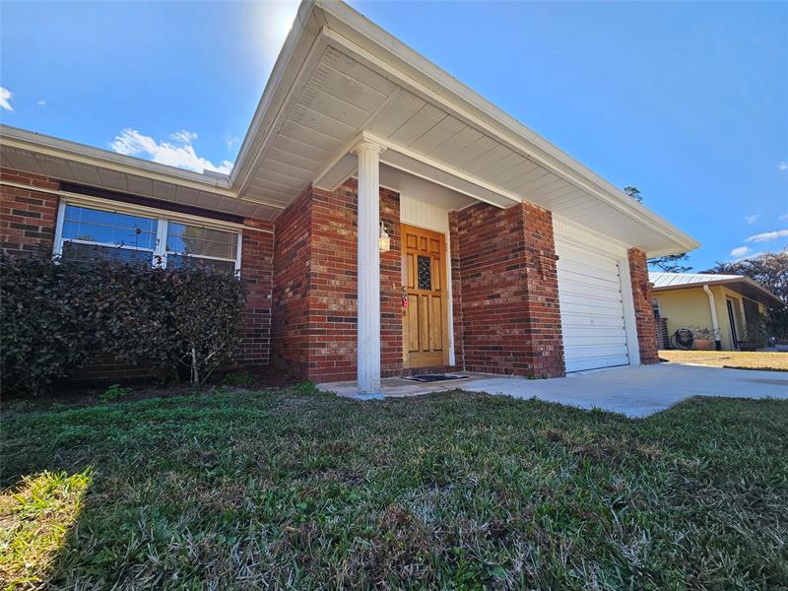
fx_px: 296
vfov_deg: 89.9
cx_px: 394
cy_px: 296
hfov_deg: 106.2
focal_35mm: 13
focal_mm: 2.2
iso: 50
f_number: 2.2
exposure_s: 1/679
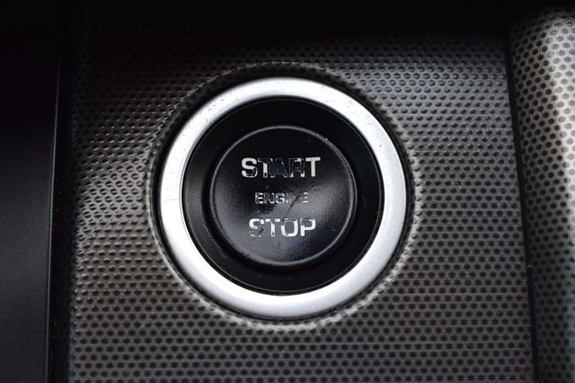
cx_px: 288
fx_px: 910
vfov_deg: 23.8
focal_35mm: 57
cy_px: 192
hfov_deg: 35.1
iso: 400
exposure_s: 1/50
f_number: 8
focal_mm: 38
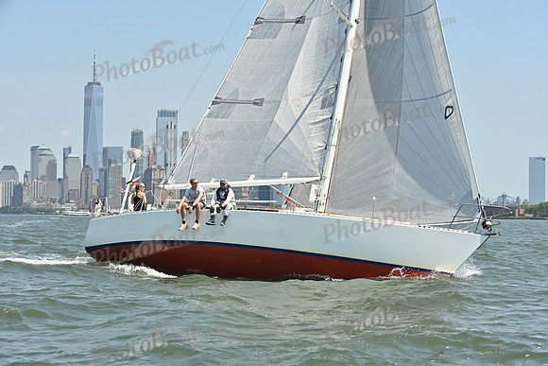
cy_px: 183
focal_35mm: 70
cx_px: 274
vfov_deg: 19.5
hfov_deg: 28.8
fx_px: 1066
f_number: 8
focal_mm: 70
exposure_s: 1/1250
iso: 320
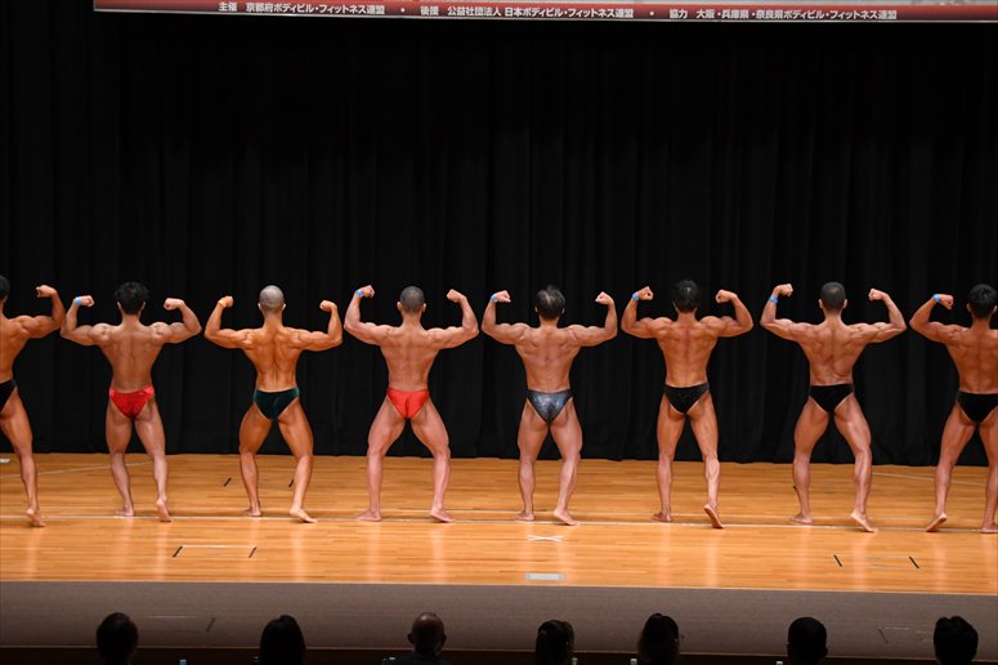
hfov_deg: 17.5
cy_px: 332
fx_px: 3242
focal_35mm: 117
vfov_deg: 11.7
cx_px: 499
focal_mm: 78
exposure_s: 1/400
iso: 3200
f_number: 5.6
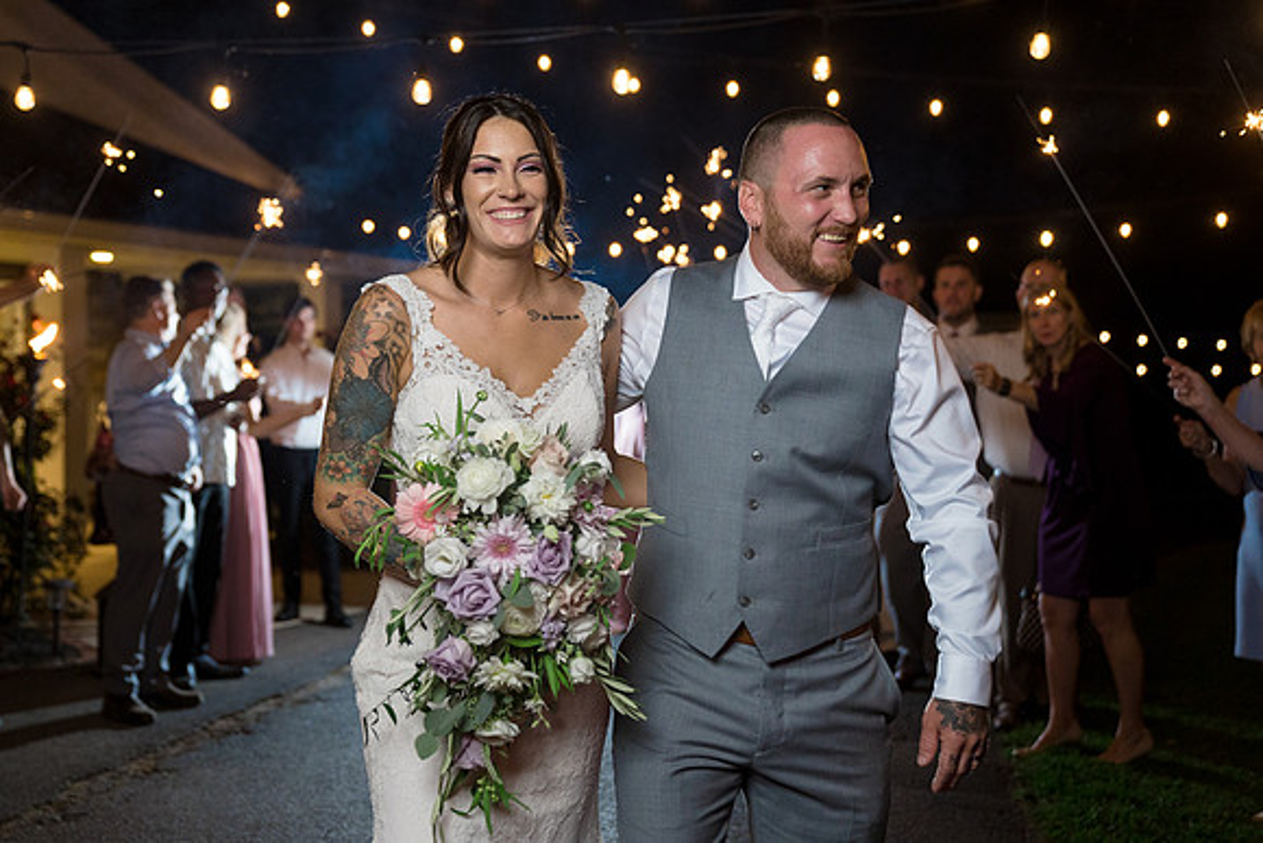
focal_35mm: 51
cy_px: 450
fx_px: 1773
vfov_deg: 26.7
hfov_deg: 39.2
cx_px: 589
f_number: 2.8
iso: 2000
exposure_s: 1/200
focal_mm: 46
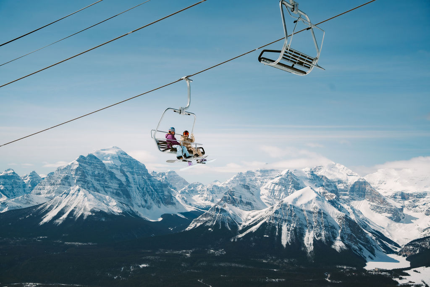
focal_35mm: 51
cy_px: 144
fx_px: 608
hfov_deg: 38.9
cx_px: 215
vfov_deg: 26.5
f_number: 6.3
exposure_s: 1/2500
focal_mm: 50.9
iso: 125
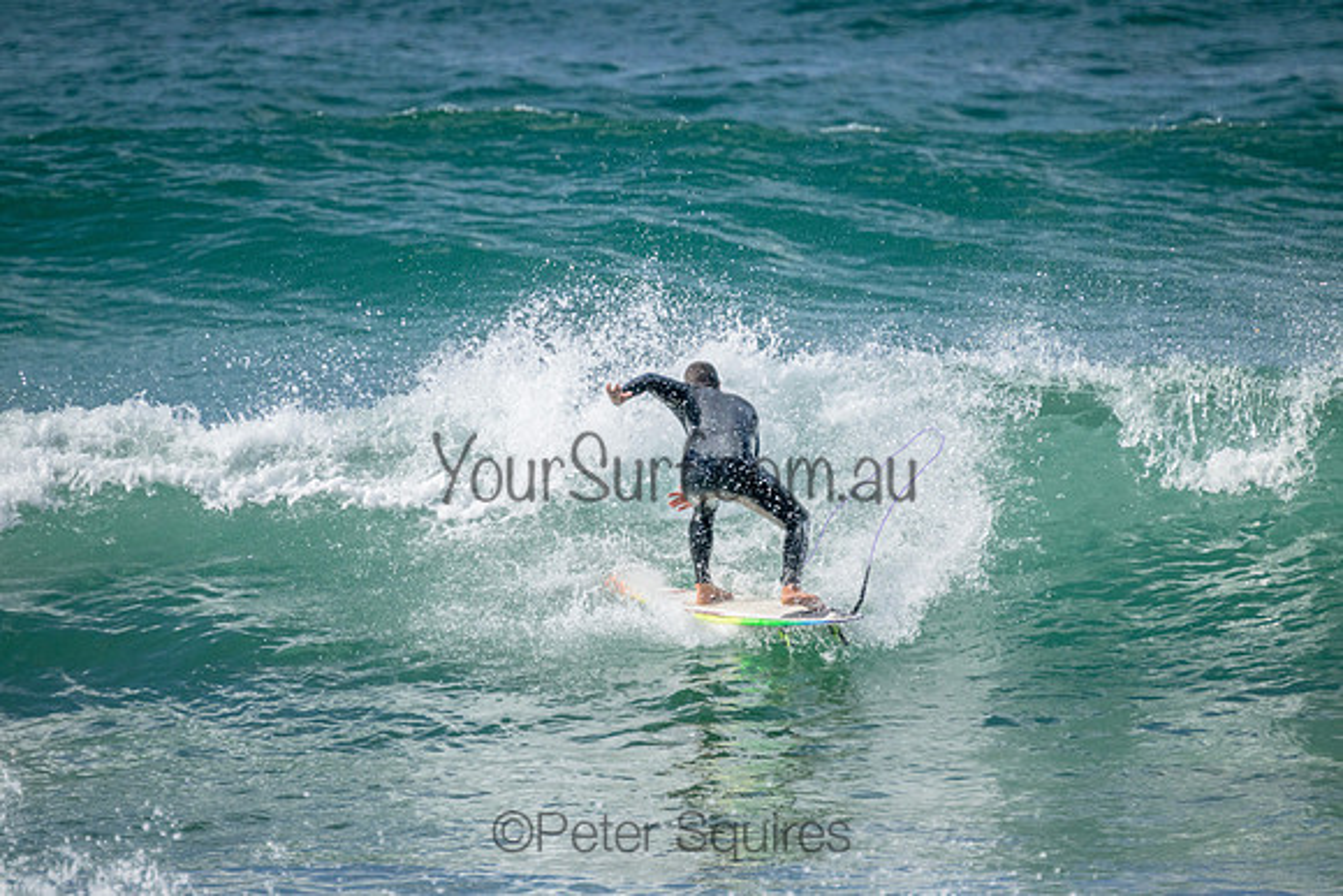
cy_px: 448
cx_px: 672
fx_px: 29850
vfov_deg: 1.7
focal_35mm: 800
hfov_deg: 2.6
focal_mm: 800
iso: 2200
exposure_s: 1/1250
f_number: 11
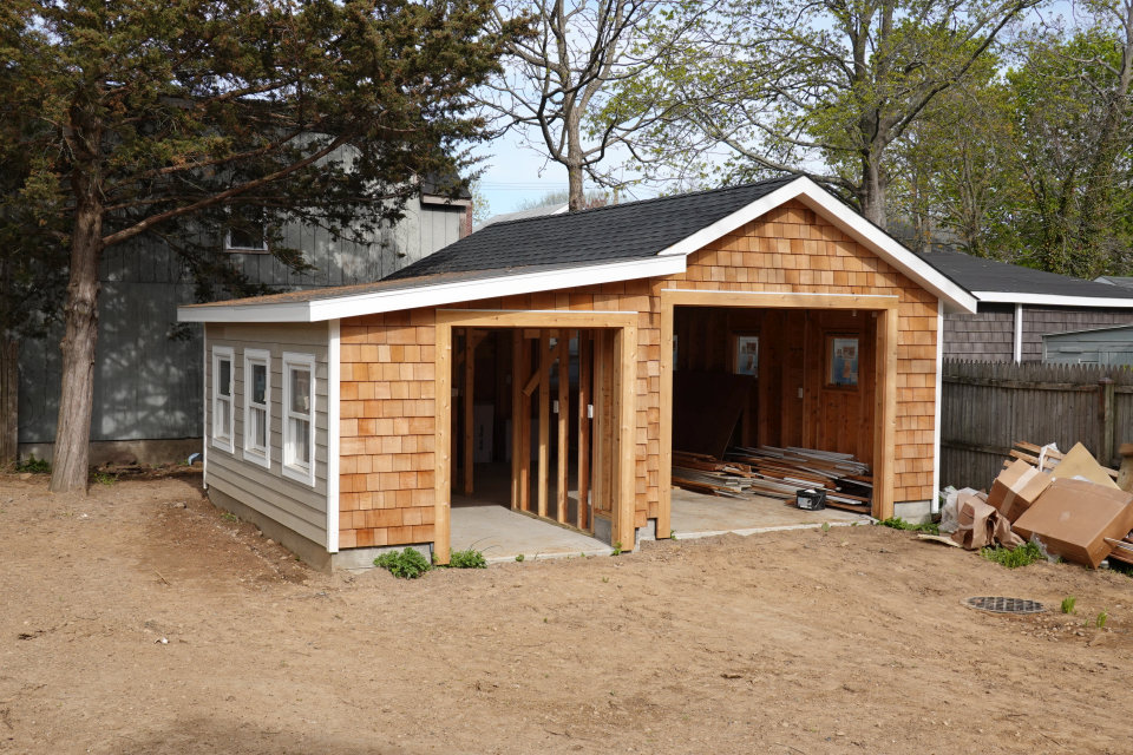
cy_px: 378
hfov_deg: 47.4
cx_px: 566
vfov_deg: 32.6
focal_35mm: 41
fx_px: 1290
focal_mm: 15.28
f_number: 4
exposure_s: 1/500
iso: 100
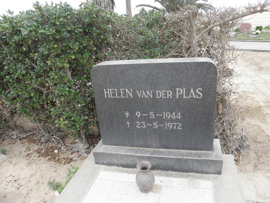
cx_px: 135
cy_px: 102
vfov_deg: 53.1
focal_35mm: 26
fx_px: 203
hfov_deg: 67.3
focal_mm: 4.6
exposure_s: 1/60
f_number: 4
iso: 64
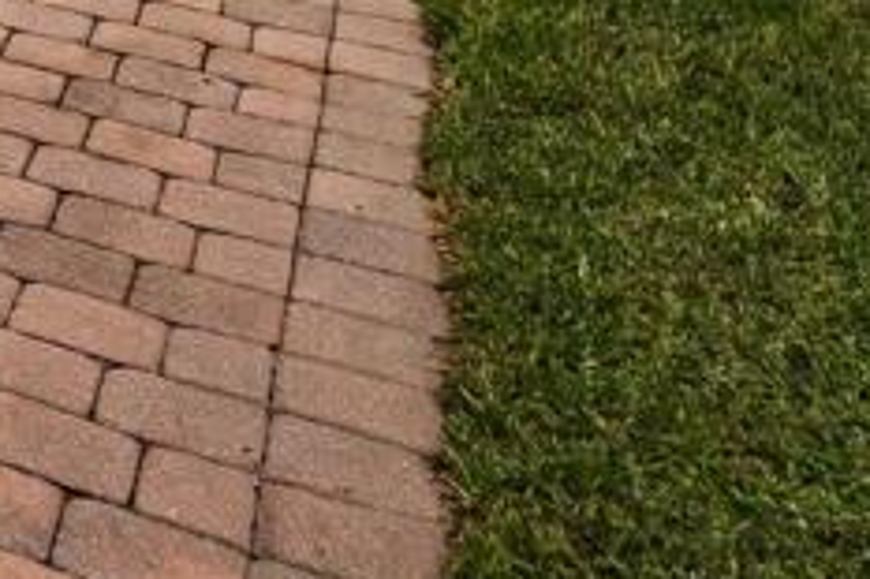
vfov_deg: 16.2
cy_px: -572
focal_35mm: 65
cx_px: -508
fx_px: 1570
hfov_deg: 23.3
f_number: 9
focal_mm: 14
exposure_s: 1/500
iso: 250
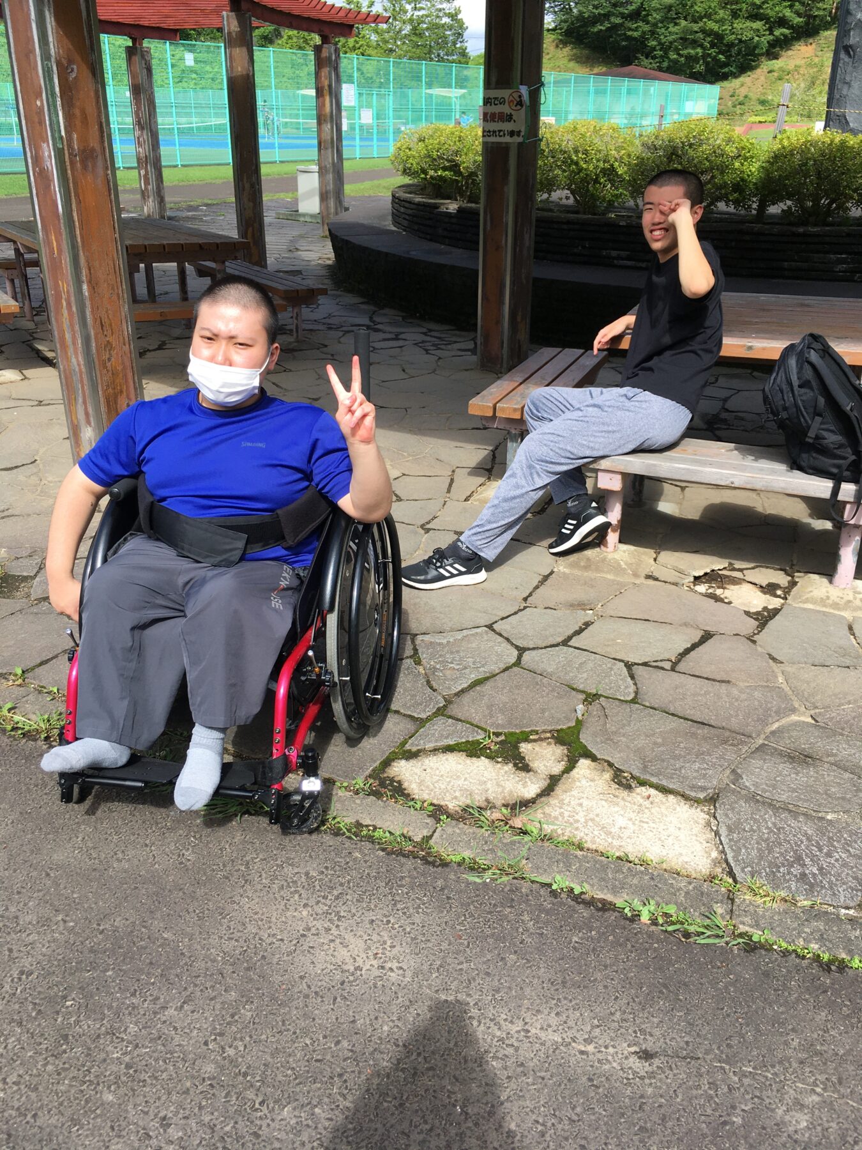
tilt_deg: -25.5
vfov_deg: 61.7
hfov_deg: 48.2
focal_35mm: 29
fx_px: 963
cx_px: 431
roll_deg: -3.0
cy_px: 575
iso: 25
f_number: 2.2
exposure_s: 1/855
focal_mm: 4.15
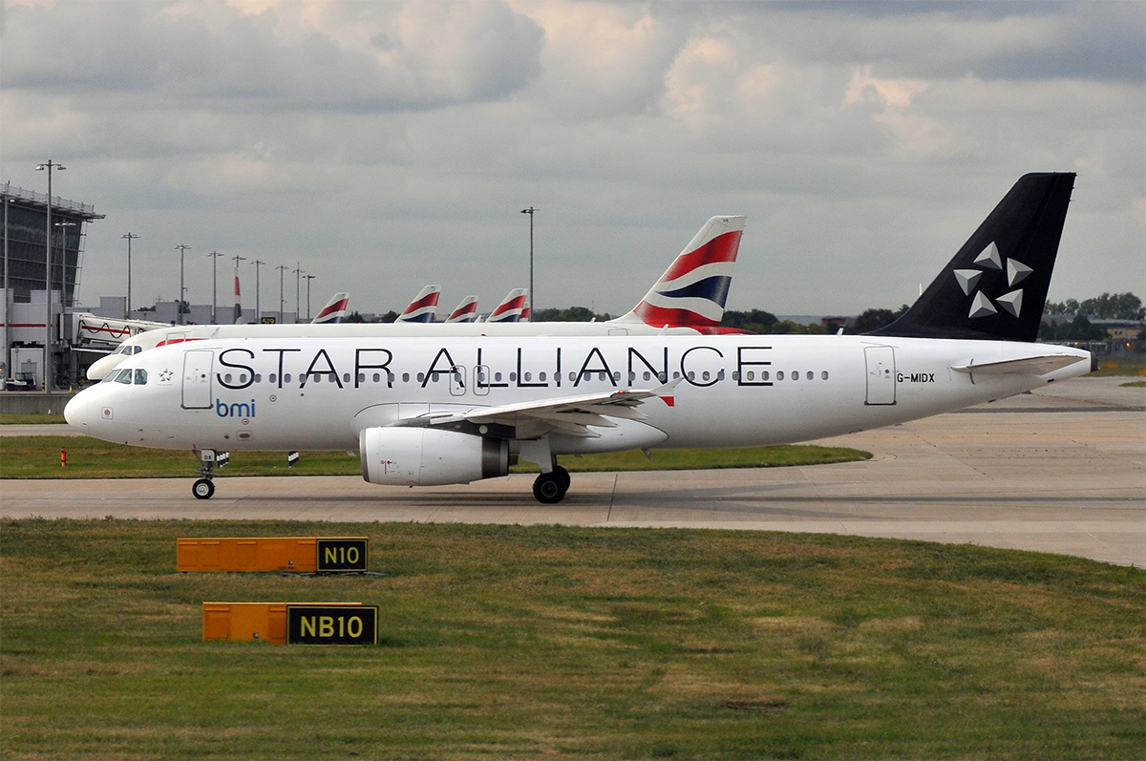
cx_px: 573
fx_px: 3577
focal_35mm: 112
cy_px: 380
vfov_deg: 12.1
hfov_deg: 18.2
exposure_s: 1/400
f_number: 10
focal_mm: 75
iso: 320
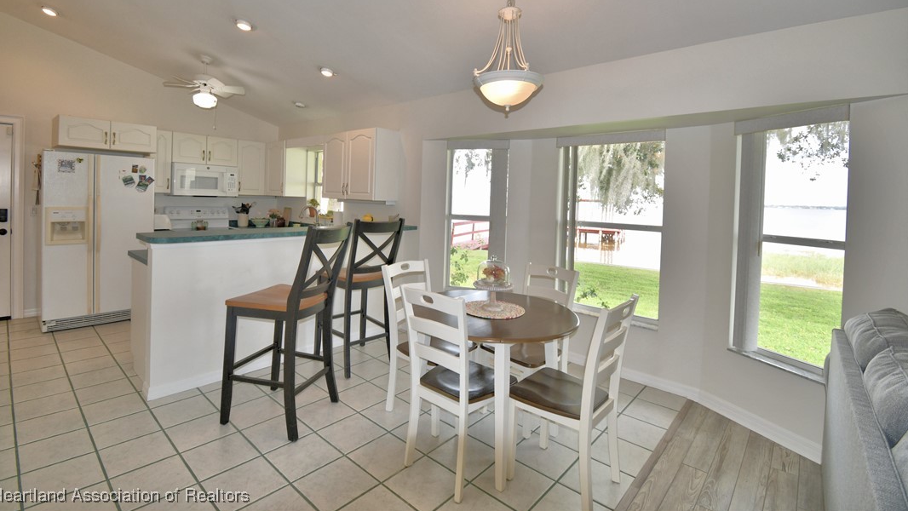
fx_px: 385
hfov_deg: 99.4
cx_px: 449
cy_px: 204
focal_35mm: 16
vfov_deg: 66.5
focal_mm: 10
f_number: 4.5
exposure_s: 1/60
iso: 100
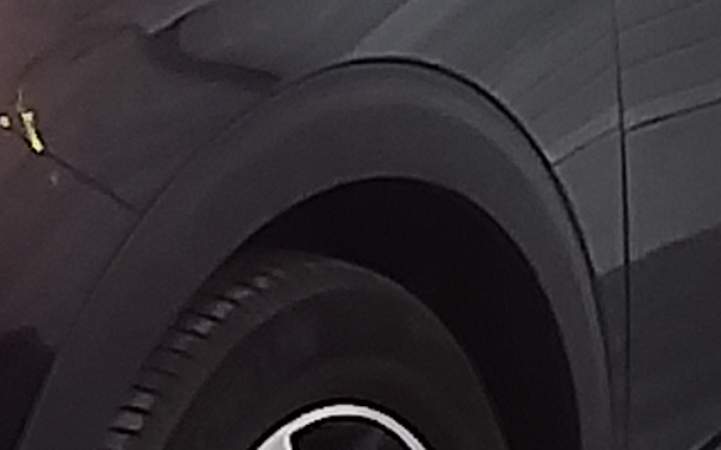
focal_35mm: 226
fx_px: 4440
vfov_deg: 5.8
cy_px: 123
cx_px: -141
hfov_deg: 9.2
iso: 100
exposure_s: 1/33
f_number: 1.9
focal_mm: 2.91
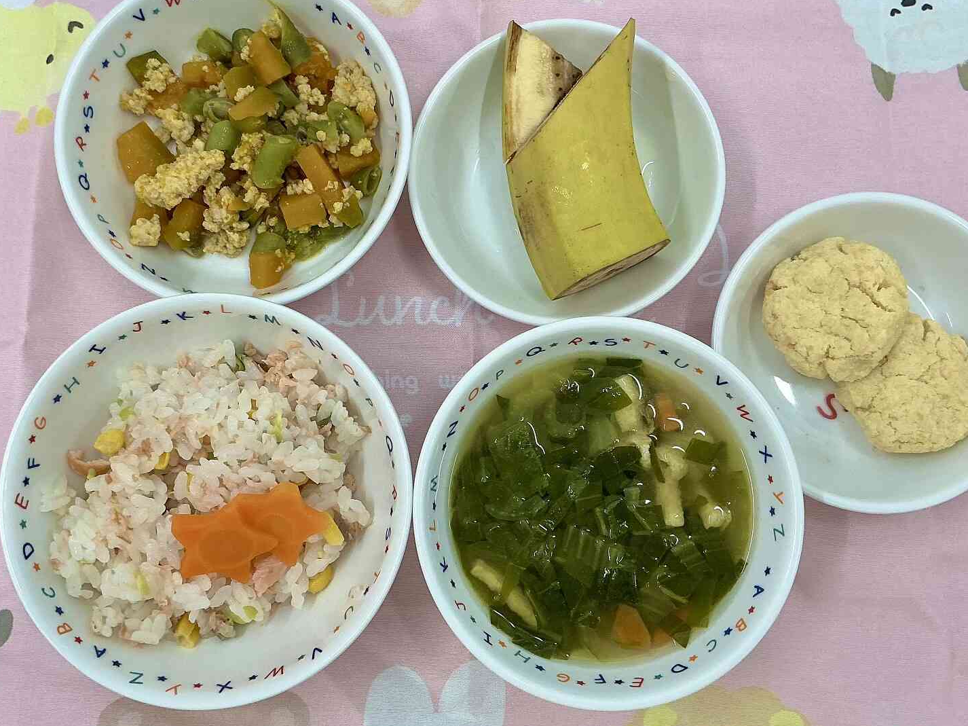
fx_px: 1146
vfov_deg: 35.1
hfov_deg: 45.8
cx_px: 470
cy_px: 336
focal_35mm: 41
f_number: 1.8
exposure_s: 1/120
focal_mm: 3
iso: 40
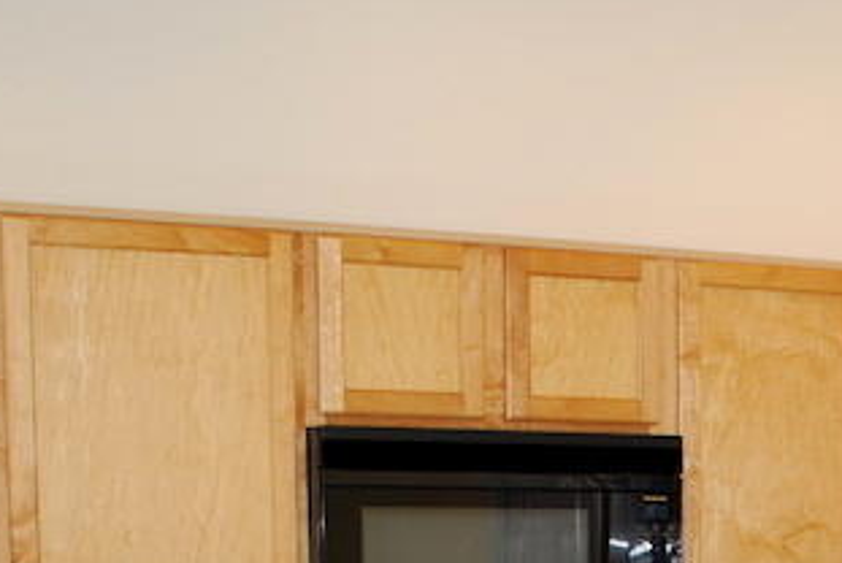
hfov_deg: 22.1
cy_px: 851
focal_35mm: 89
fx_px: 2084
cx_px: 826
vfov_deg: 14.3
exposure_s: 1/60
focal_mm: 18
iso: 200
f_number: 3.5
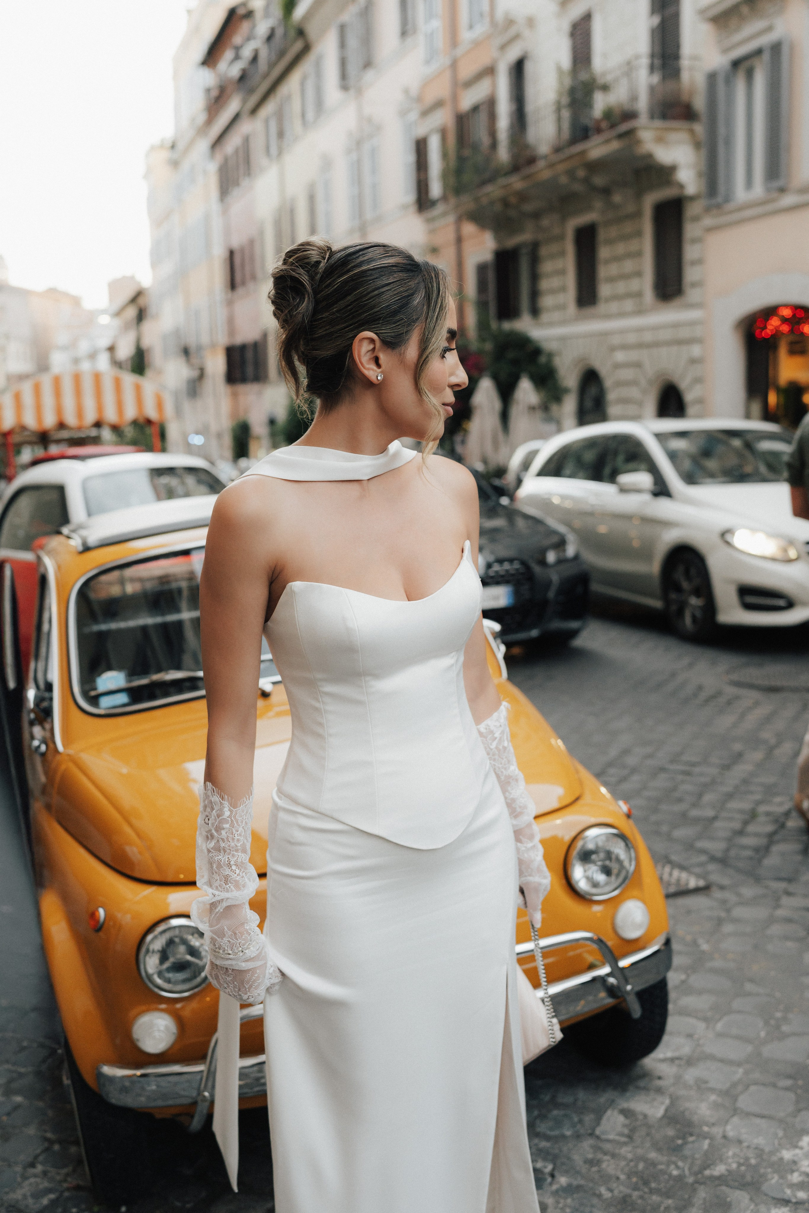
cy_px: 606
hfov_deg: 37.9
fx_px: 1180
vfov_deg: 54.4
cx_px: 404
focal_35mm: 35
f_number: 2.8
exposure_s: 1/320
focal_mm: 35
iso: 1250
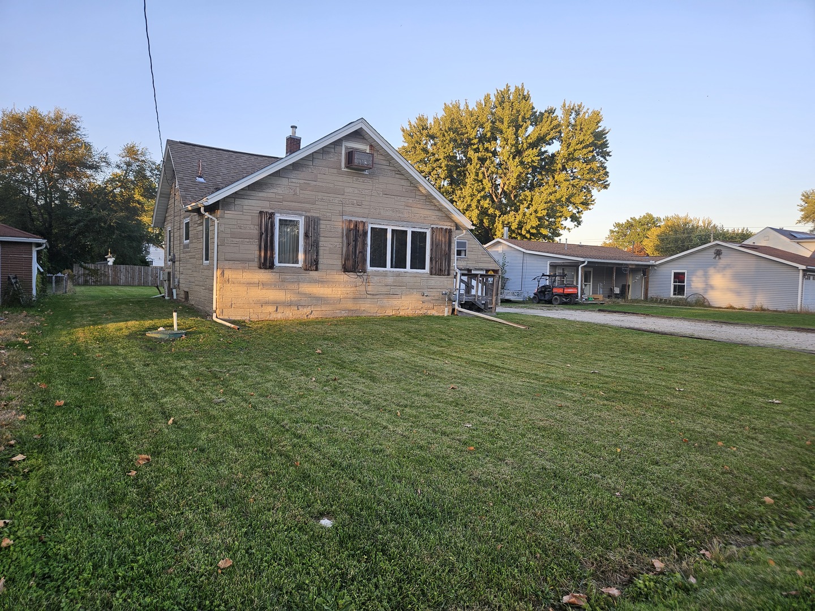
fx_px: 542
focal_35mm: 23
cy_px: 306
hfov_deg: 73.9
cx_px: 408
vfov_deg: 58.9
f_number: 1.8
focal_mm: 5.4
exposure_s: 1/208
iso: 25
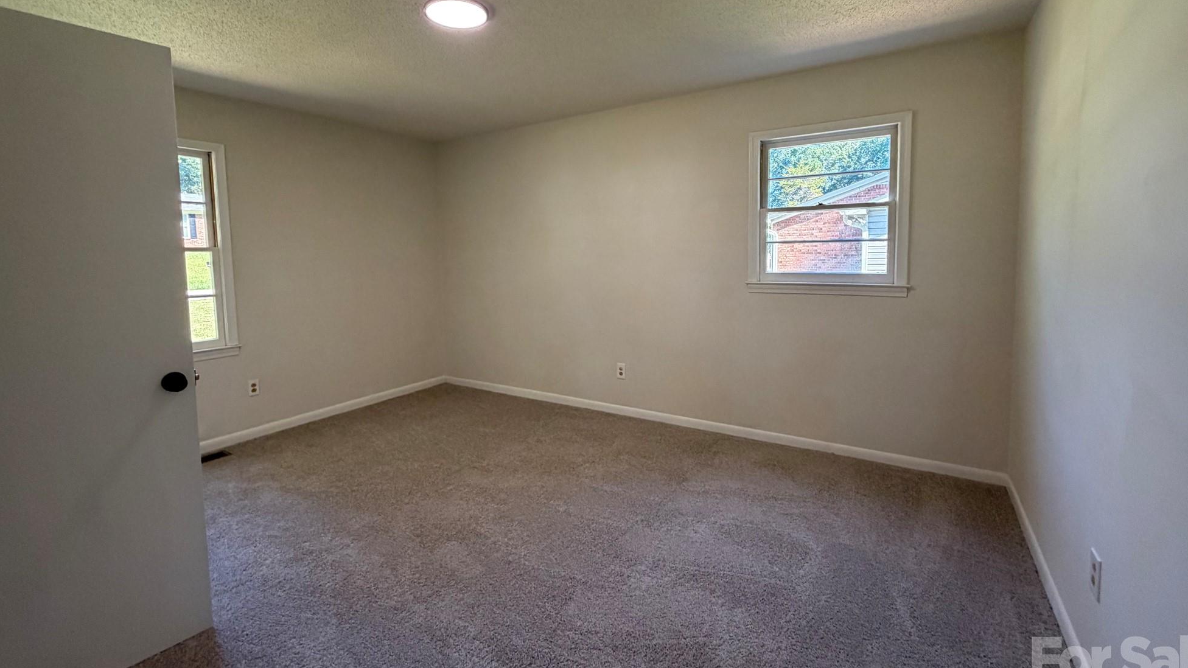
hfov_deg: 99.4
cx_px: 603
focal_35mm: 16
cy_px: 289
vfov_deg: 66.8
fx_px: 504
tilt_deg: -3.2
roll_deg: +2.0
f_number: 2.2
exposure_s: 1/121
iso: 250
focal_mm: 2.22
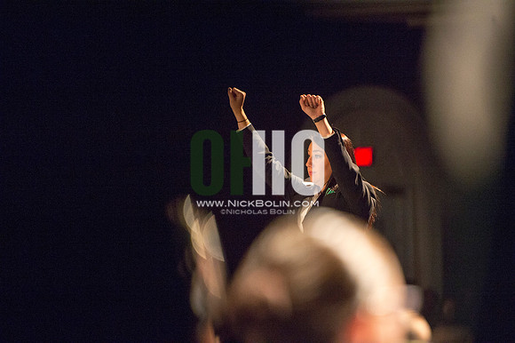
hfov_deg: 10.3
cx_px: 258
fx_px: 2859
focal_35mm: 200
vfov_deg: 6.9
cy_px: 172
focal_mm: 200
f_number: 2.8
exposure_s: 1/250
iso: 2500
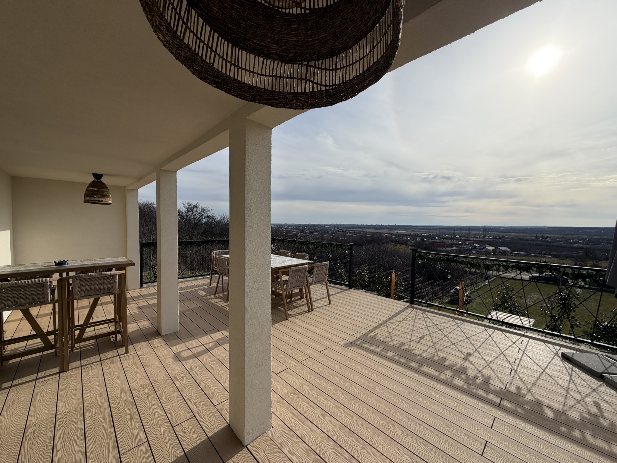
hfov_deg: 102.1
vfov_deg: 85.7
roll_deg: -0.7
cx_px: 308
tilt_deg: -3.0
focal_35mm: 14
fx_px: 250
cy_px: 232
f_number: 2.2
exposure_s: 1/2092
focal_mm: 2.22
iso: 25
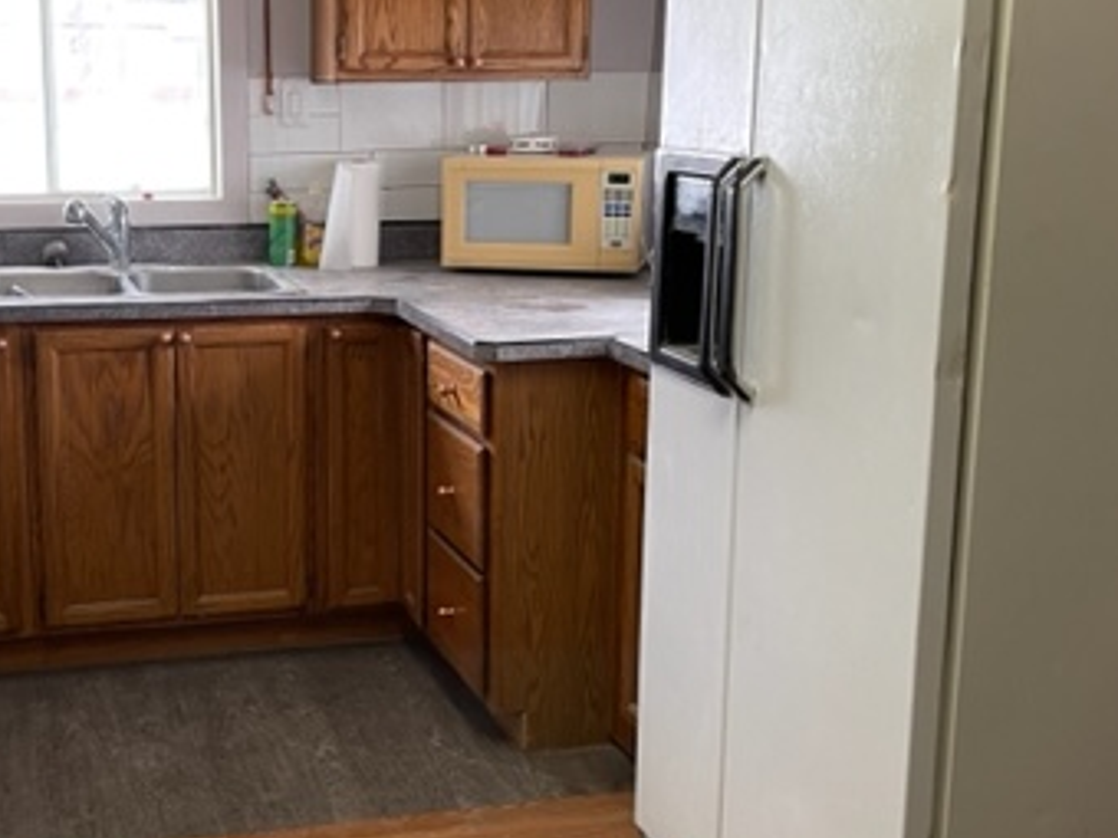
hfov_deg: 38.2
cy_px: 414
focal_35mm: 49
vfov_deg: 29.7
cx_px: 326
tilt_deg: -13.0
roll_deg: +0.2
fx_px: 1583
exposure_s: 1/60
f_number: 1.6
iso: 125
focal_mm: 5.1
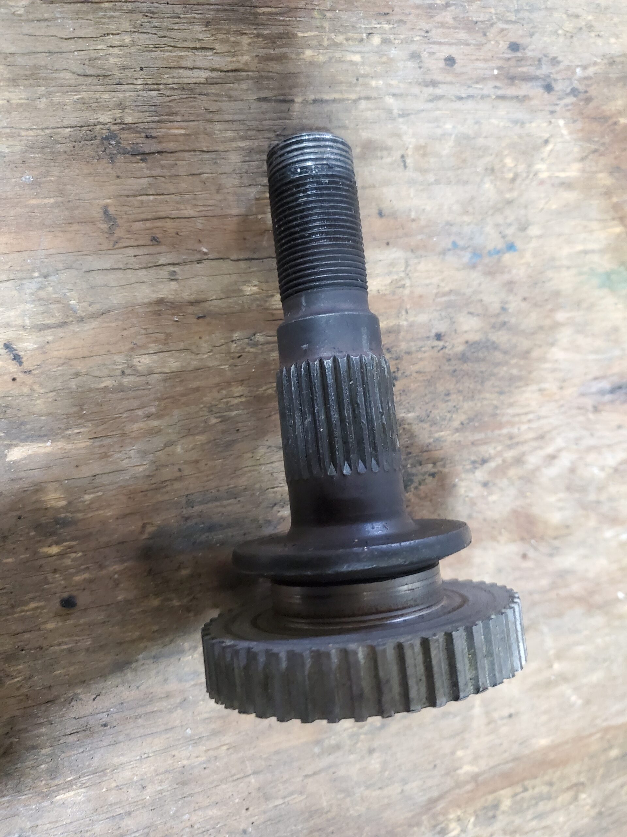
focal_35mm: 26
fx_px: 628
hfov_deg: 53.1
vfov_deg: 67.3
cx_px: 314
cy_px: 418
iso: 800
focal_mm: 4.3
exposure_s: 1/40
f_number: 1.5
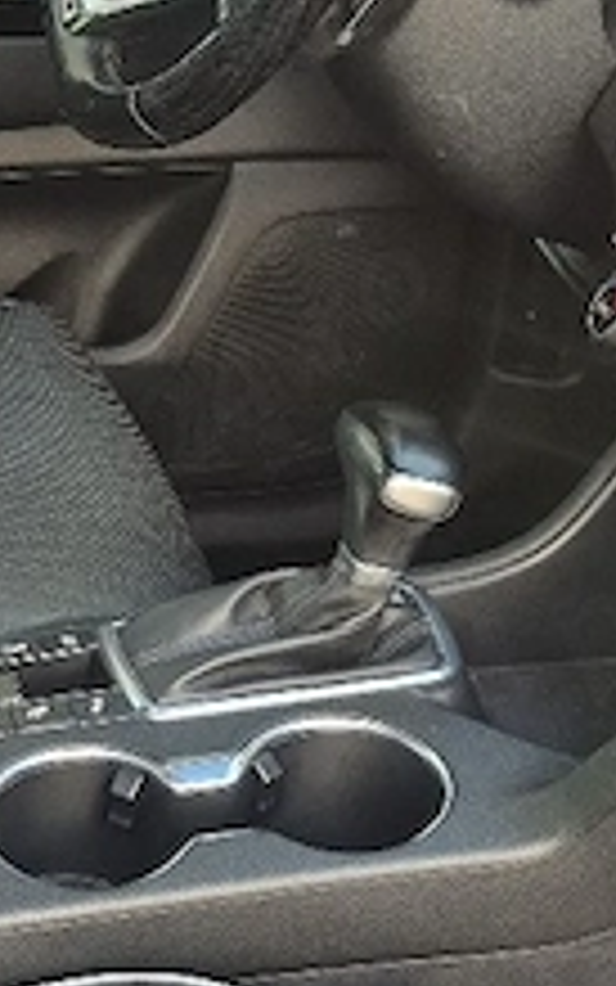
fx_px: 2389
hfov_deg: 14.7
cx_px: 319
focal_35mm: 89
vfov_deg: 23.3
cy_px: 567
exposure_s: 1/182
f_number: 1.8
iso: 125
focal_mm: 5.4
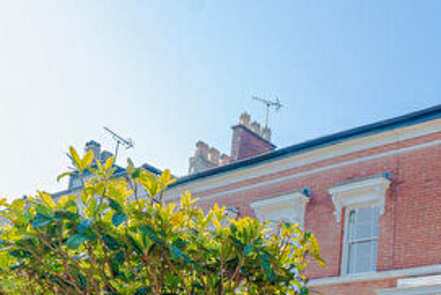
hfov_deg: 42.9
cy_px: 351
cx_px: 511
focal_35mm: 31
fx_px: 380
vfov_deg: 34.3
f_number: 6.7
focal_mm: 12
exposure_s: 1/90
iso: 100
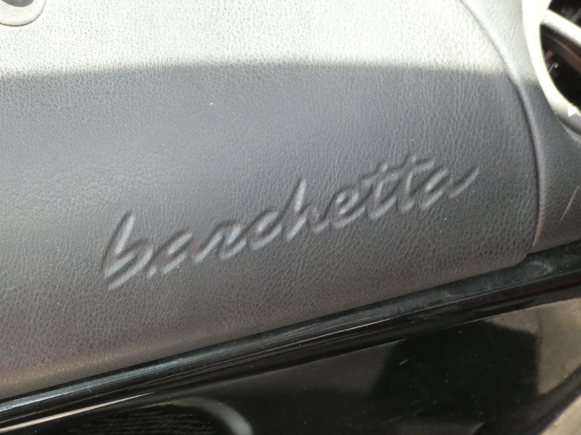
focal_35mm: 291
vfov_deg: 5.1
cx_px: 290
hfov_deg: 6.8
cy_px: 218
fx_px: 4884
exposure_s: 1/125
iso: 1250
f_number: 5.5
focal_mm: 52.2
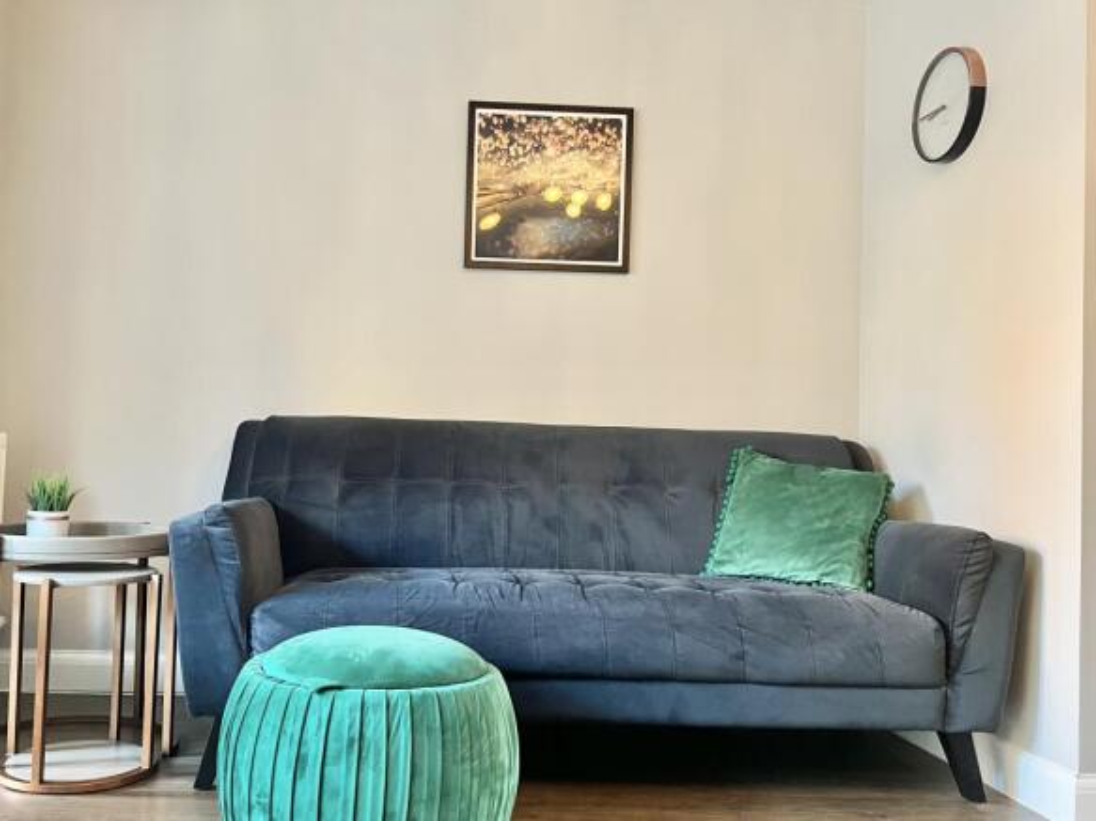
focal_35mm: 26
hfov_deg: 67.3
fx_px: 823
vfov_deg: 53.0
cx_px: 548
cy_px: 410
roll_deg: -1.8
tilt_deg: +1.9
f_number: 1.5
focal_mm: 5.7
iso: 200
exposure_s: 1/50
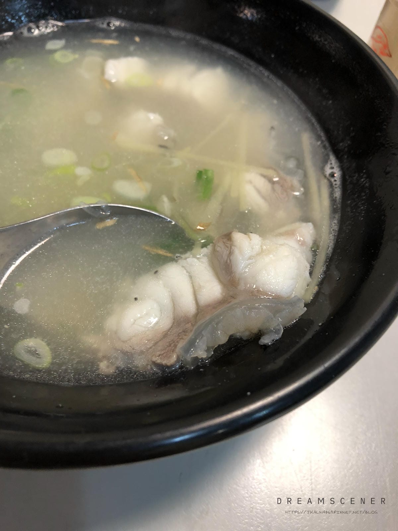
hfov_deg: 49.7
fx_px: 429
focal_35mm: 28
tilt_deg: -57.5
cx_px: 199
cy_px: 266
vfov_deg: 63.4
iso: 64
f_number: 1.8
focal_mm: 3.99
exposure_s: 1/15
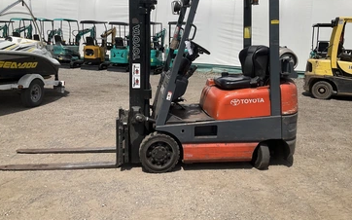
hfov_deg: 56.7
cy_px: 85
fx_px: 326
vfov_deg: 37.1
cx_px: 174
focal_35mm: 34
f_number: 1.8
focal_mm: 3
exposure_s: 1/4405
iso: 25
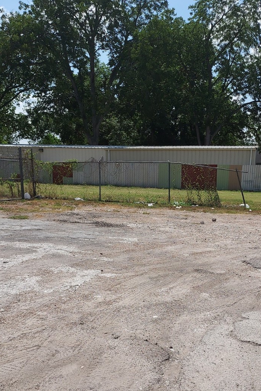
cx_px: 147
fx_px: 402
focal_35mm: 37
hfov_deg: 35.9
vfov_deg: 50.9
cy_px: 262
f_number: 1.8
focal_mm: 4.6
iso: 40
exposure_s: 1/1901
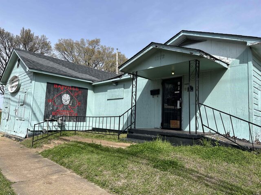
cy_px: 98
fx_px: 196
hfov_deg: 67.3
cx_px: 130
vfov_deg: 53.1
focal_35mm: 26
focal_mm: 5.1
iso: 50
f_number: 1.6
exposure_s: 1/3745
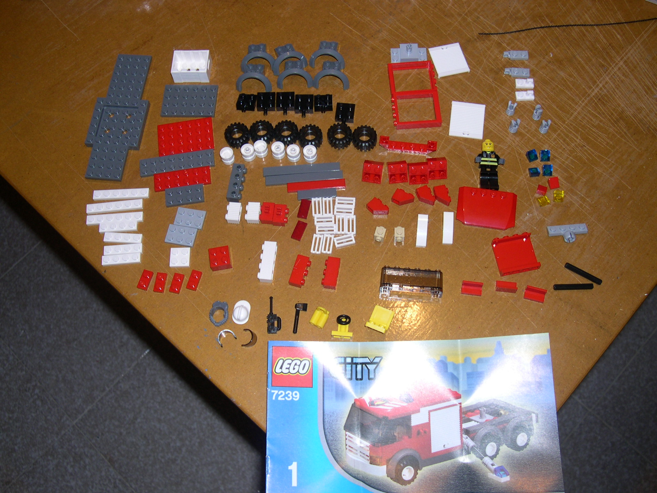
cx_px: 328
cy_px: 246
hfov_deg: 49.0
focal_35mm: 38
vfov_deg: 37.7
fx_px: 721
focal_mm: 8
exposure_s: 1/60
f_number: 2.8
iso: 100
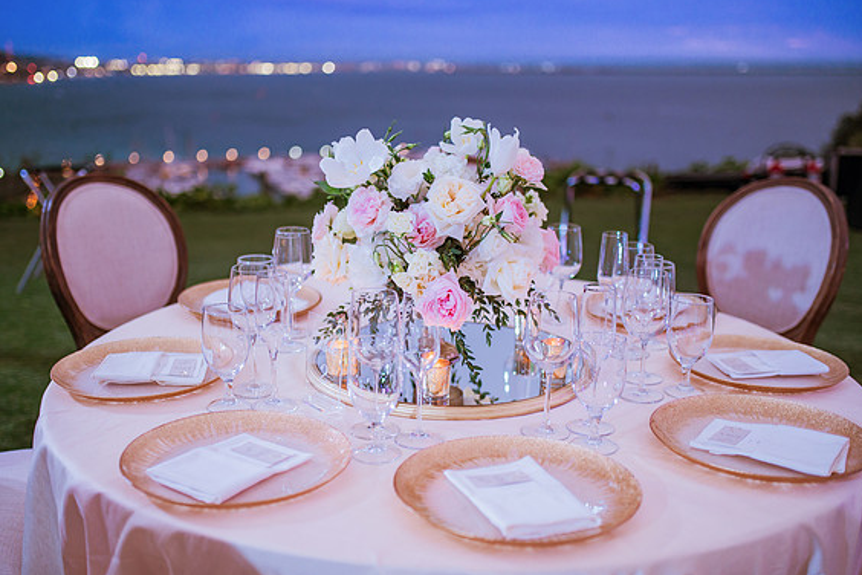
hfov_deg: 50.7
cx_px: 406
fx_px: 910
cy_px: 304
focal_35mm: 38
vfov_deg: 35.0
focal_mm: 35
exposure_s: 1/60
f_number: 1.4
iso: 500
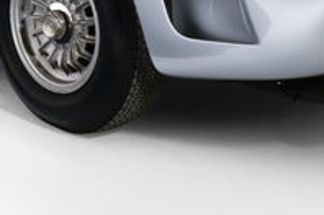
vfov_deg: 8.3
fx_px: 1428
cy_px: -143
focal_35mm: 159
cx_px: 128
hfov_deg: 12.9
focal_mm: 30
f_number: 13
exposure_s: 1/100
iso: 100
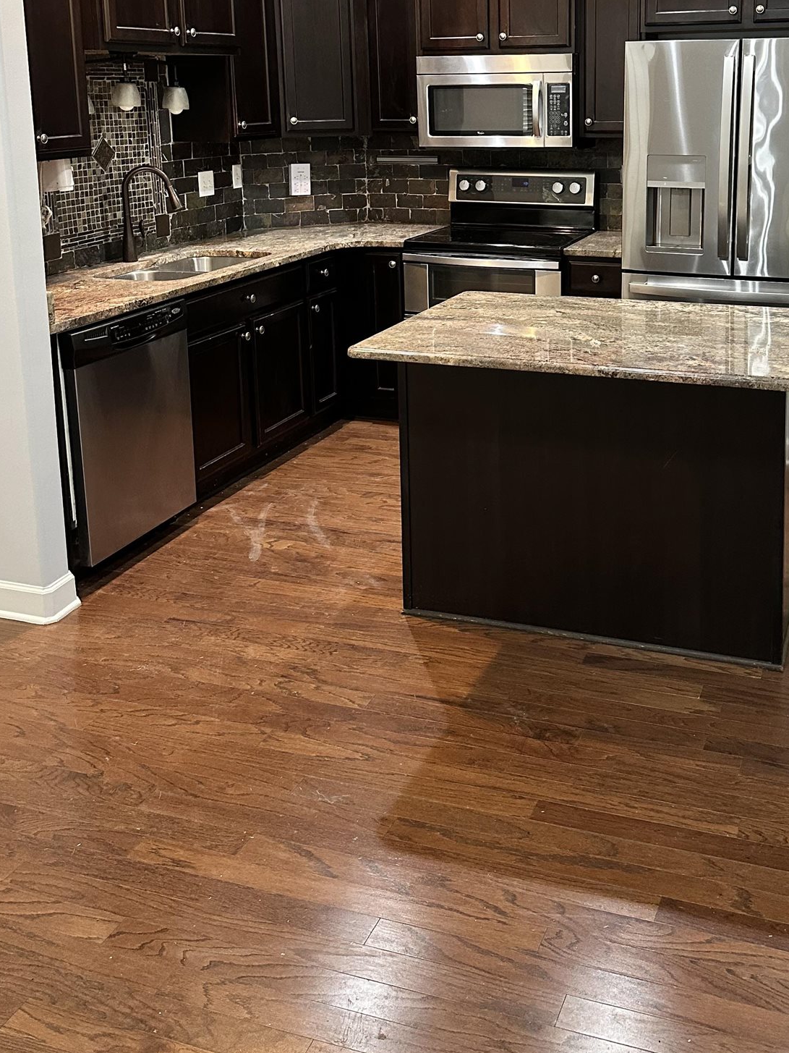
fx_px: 1155
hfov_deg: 37.4
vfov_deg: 47.5
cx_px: 503
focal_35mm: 38
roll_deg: -0.5
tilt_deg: -9.2
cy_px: 287
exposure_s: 1/60
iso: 400
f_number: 1.78
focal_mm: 6.86
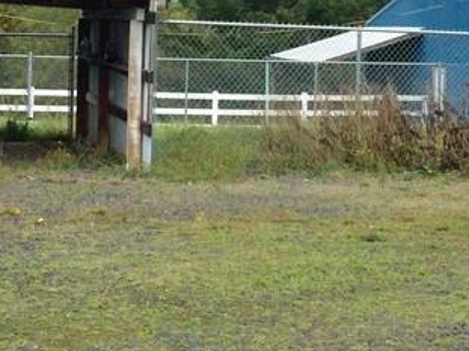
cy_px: 11
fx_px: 1381
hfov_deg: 19.3
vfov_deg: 14.3
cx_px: 229
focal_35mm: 102
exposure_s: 1/1404
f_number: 2.4
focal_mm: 3.3
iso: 25
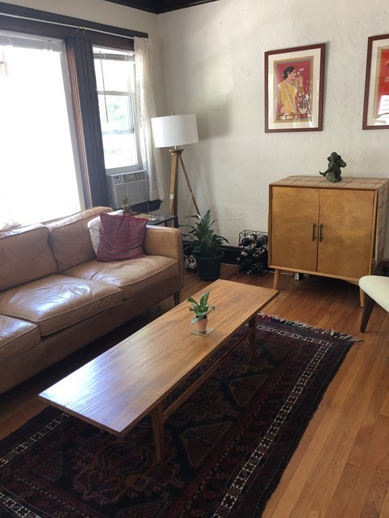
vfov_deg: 63.4
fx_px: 420
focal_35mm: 28
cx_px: 194
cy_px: 259
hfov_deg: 49.7
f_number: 1.8
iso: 40
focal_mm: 3.99
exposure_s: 1/20
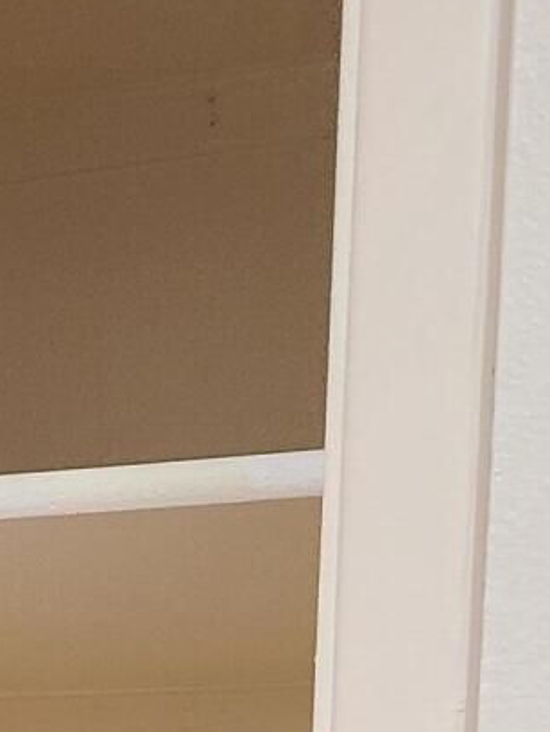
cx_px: 47
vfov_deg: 13.1
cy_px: 1543
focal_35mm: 127
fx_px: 2689
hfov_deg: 11.6
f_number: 1.8
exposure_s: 1/40
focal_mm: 5.4
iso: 250
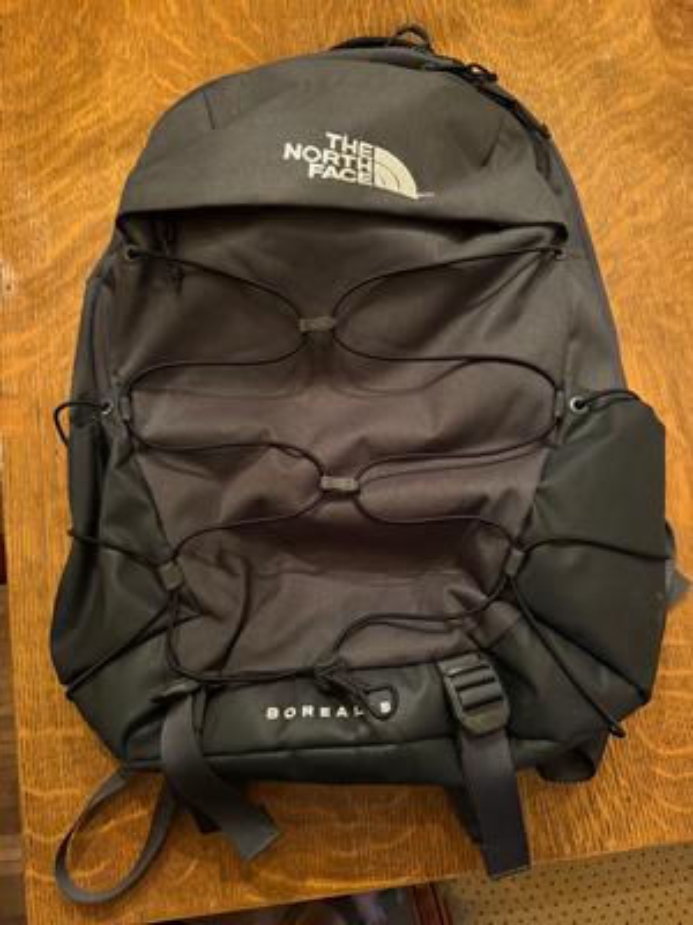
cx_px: 346
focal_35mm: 24
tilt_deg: -80.0
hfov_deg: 56.8
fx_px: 641
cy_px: 462
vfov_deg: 71.6
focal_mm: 6.76
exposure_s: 1/30
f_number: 1.78
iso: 1000
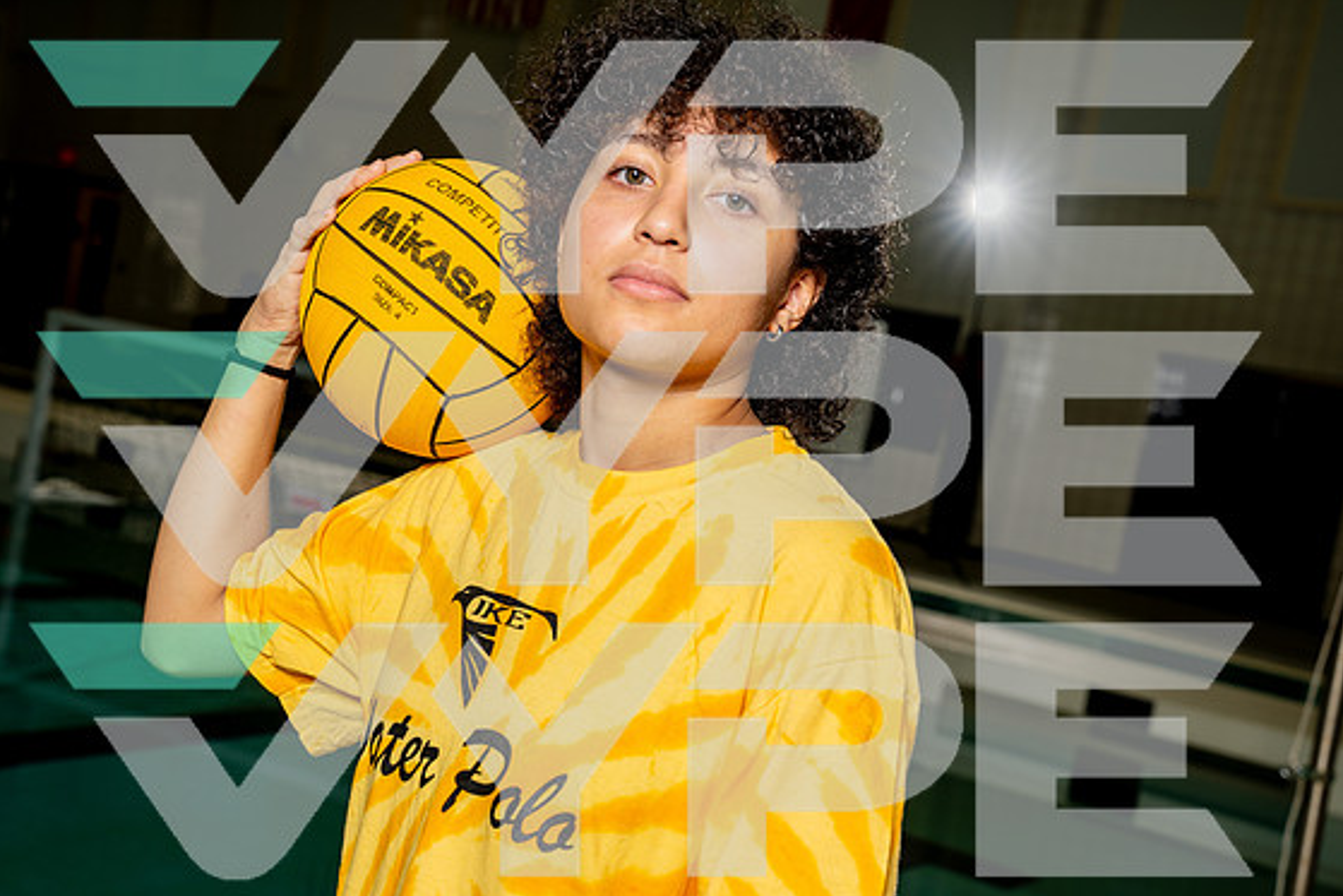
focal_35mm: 60
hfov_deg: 33.4
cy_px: 460
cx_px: 649
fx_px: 2239
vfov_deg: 22.6
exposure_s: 1/250
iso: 100
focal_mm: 55
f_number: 5.6
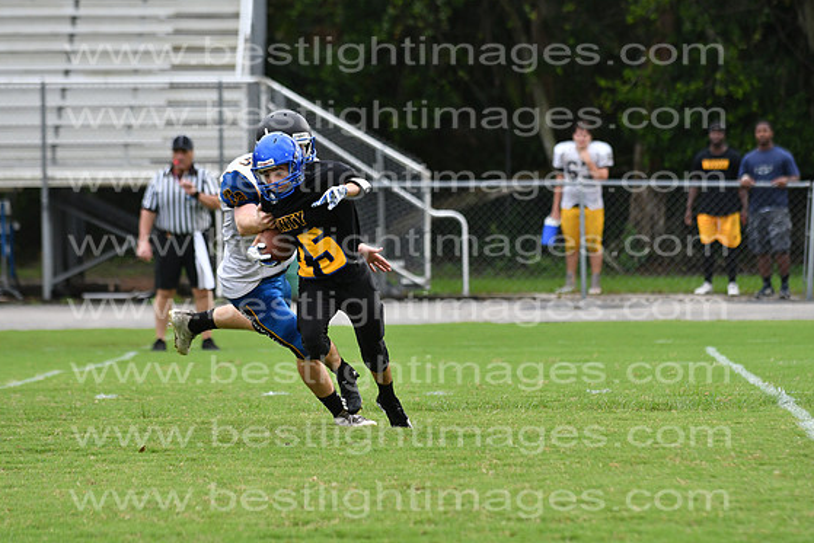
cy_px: 277
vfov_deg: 6.3
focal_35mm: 218
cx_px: 400
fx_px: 4930
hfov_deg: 9.4
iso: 800
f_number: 3.5
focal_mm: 140
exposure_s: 1/1600
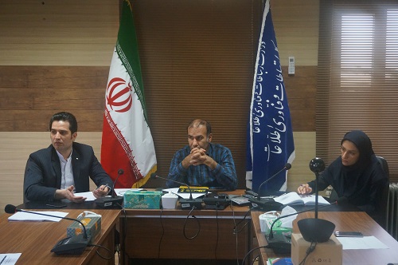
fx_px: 547
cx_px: 199
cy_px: 132
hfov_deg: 40.0
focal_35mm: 50
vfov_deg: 27.2
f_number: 5
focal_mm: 33
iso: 3200
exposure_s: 1/125
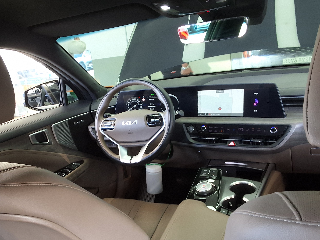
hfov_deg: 49.8
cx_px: 130
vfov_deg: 38.5
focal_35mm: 37
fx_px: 342
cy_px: 142
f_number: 1.9
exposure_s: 1/40
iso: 125
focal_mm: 2.91
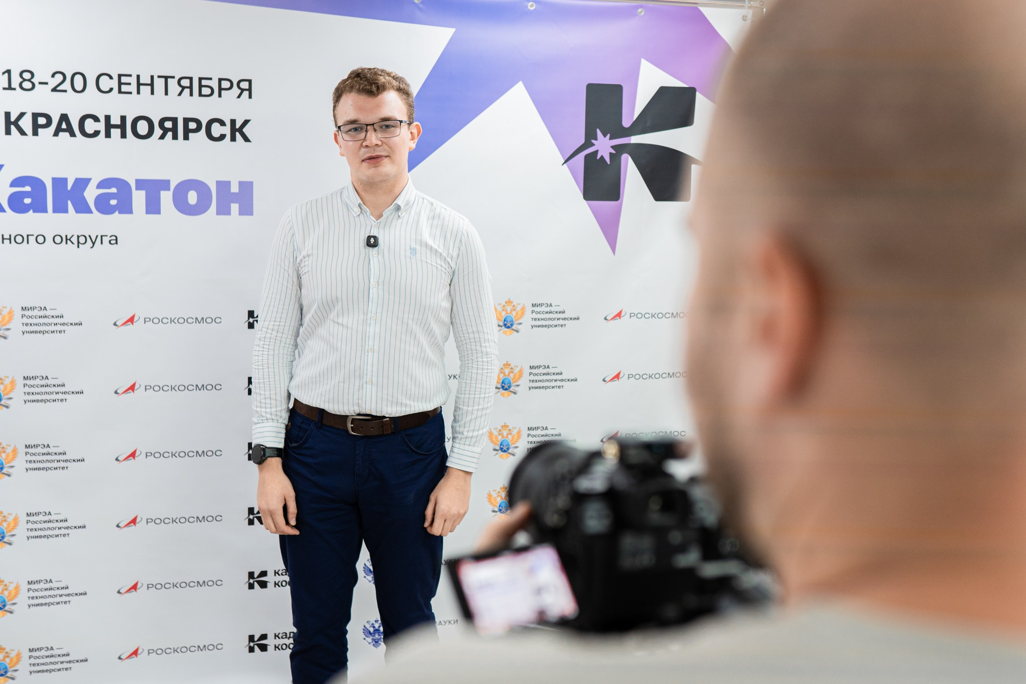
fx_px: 1305
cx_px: 590
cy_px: 321
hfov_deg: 42.8
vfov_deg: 29.4
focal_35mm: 46
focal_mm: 35
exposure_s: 1/125
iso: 640
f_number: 2.5
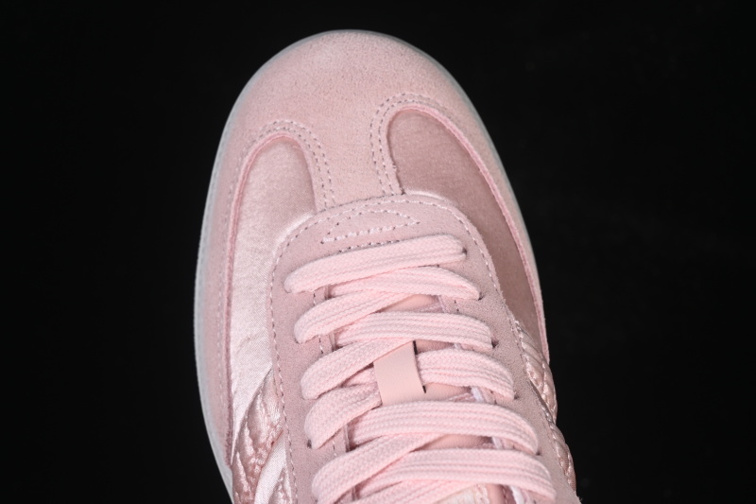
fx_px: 1575
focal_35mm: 75
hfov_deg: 27.0
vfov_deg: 18.2
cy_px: 252
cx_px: 378
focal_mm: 50
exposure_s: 1/80
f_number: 7.1
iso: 160
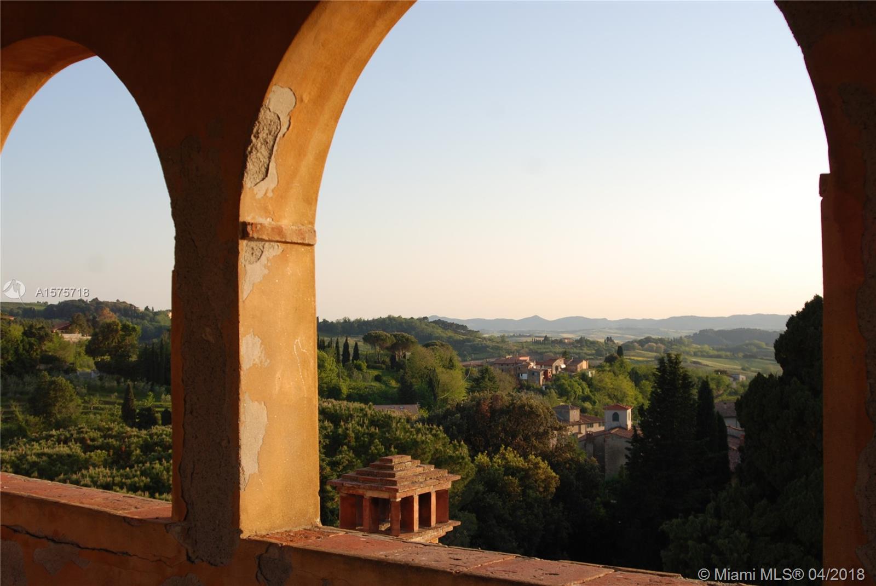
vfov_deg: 32.0
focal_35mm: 42
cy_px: 293
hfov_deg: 46.4
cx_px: 438
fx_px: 1023
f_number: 7.1
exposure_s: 1/200
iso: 100
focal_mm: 28
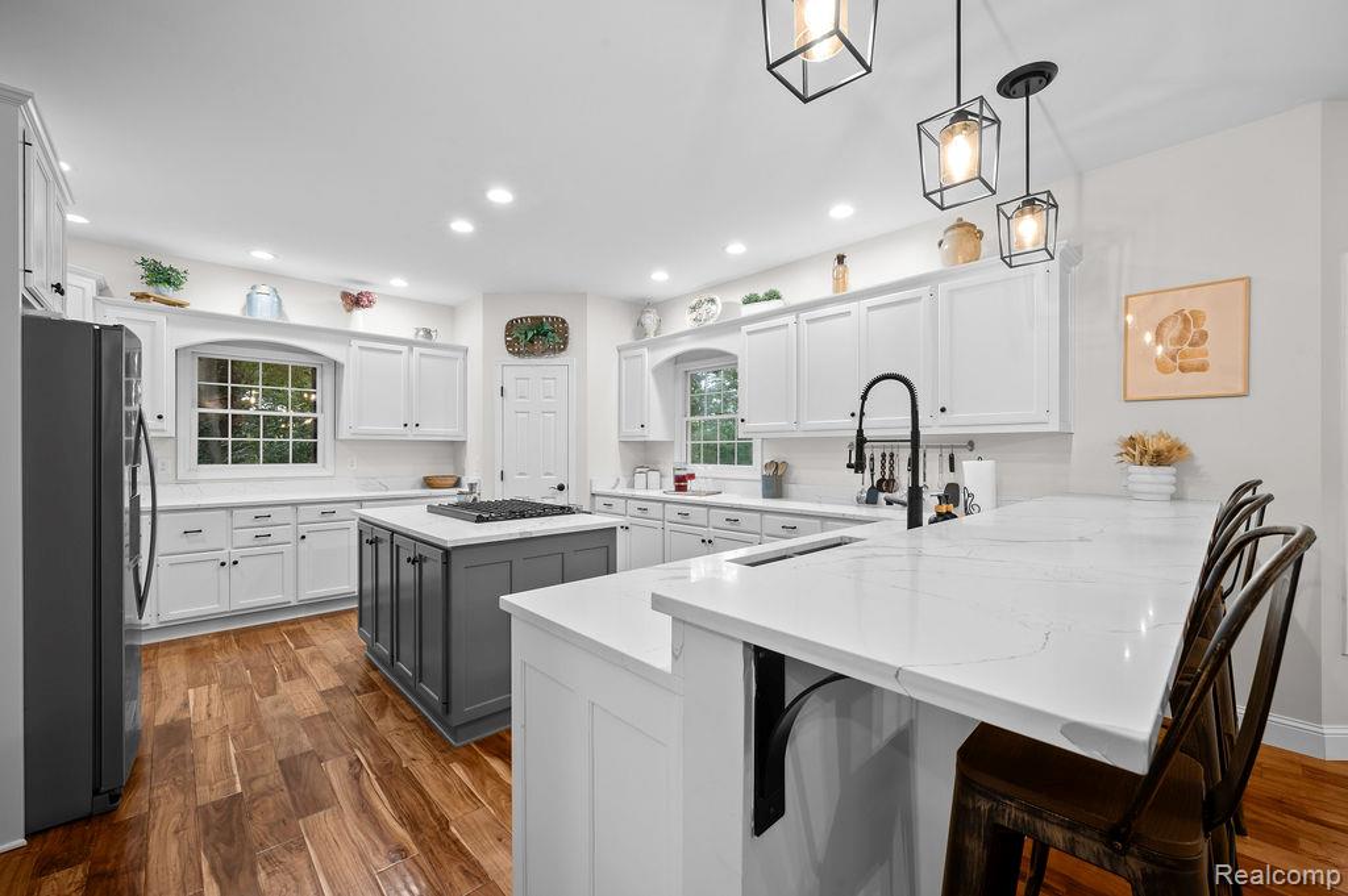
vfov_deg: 81.1
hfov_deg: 104.3
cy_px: 448
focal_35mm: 14
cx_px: 674
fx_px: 524
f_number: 10
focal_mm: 14
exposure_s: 1.3
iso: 250
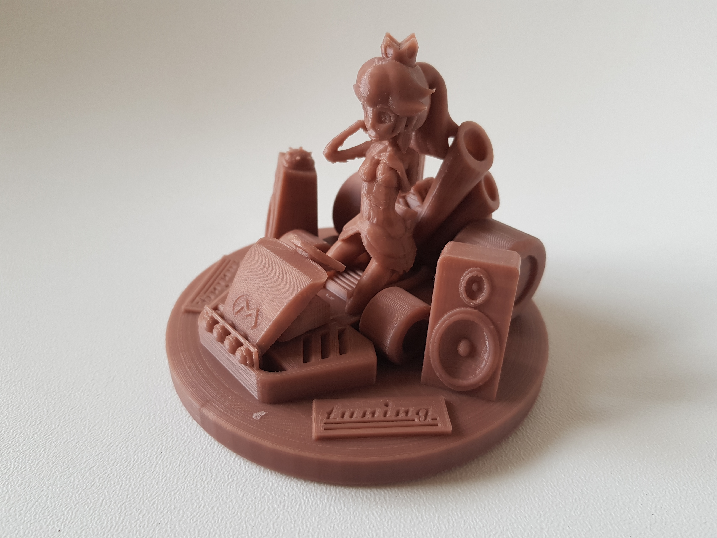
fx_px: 539
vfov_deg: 53.1
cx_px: 358
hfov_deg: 67.3
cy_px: 269
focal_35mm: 26
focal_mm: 4.2
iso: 64
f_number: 1.7
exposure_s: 1/50
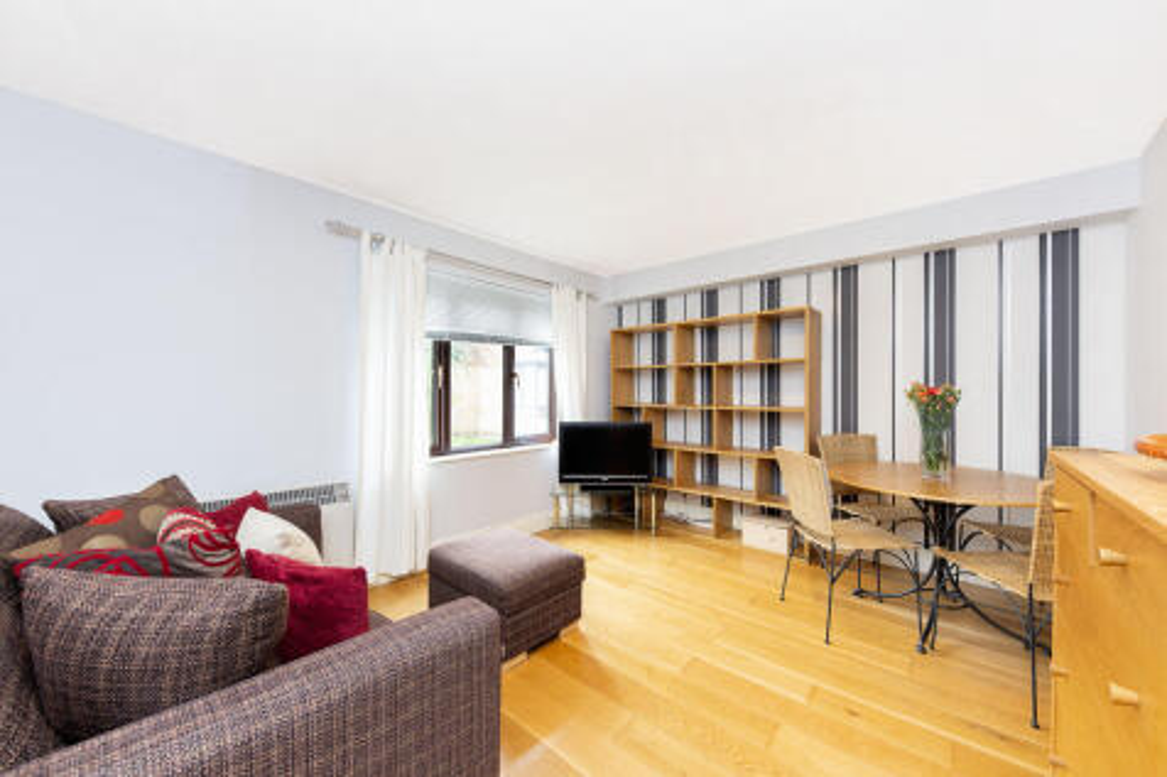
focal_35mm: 13
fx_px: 421
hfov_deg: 108.3
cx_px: 584
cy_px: 388
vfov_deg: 85.4
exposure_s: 1/5
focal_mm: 13
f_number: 8
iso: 320
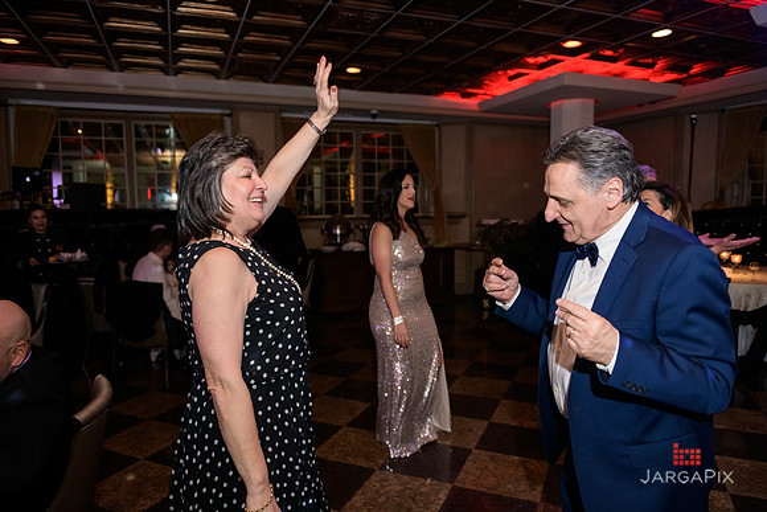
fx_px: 511
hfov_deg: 73.7
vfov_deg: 53.2
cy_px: 256
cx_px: 384
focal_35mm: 24
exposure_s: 1/125
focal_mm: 24
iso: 1600
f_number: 3.2
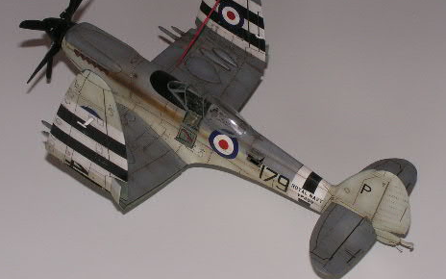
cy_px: 106
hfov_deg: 23.3
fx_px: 1082
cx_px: 209
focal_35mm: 89
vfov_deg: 14.7
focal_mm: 11.5
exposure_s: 1/20
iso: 100
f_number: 8
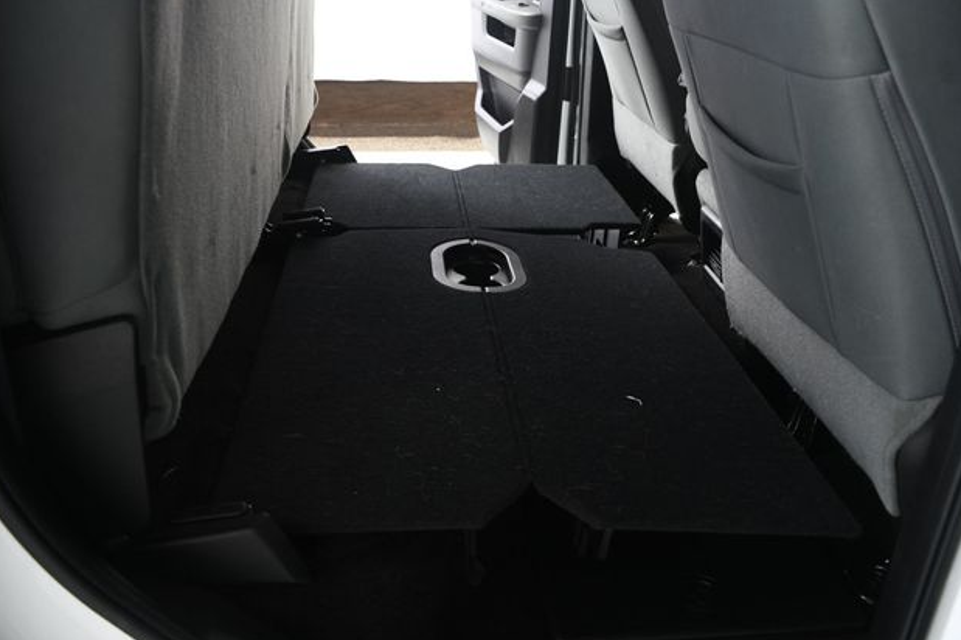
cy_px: 317
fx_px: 827
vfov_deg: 42.3
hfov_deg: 60.3
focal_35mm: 31
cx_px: 481
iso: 100
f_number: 4
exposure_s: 1/160
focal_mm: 20
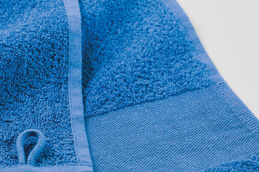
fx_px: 1468
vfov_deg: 6.7
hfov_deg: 10.1
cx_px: 48
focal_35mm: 204
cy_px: 134
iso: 200
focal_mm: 105
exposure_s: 1/160
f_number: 16
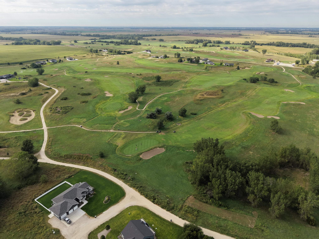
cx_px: 160
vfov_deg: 56.8
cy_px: 120
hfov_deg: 71.6
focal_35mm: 24
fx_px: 221
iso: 200
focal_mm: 8.67
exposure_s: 1/3000
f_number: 1.8
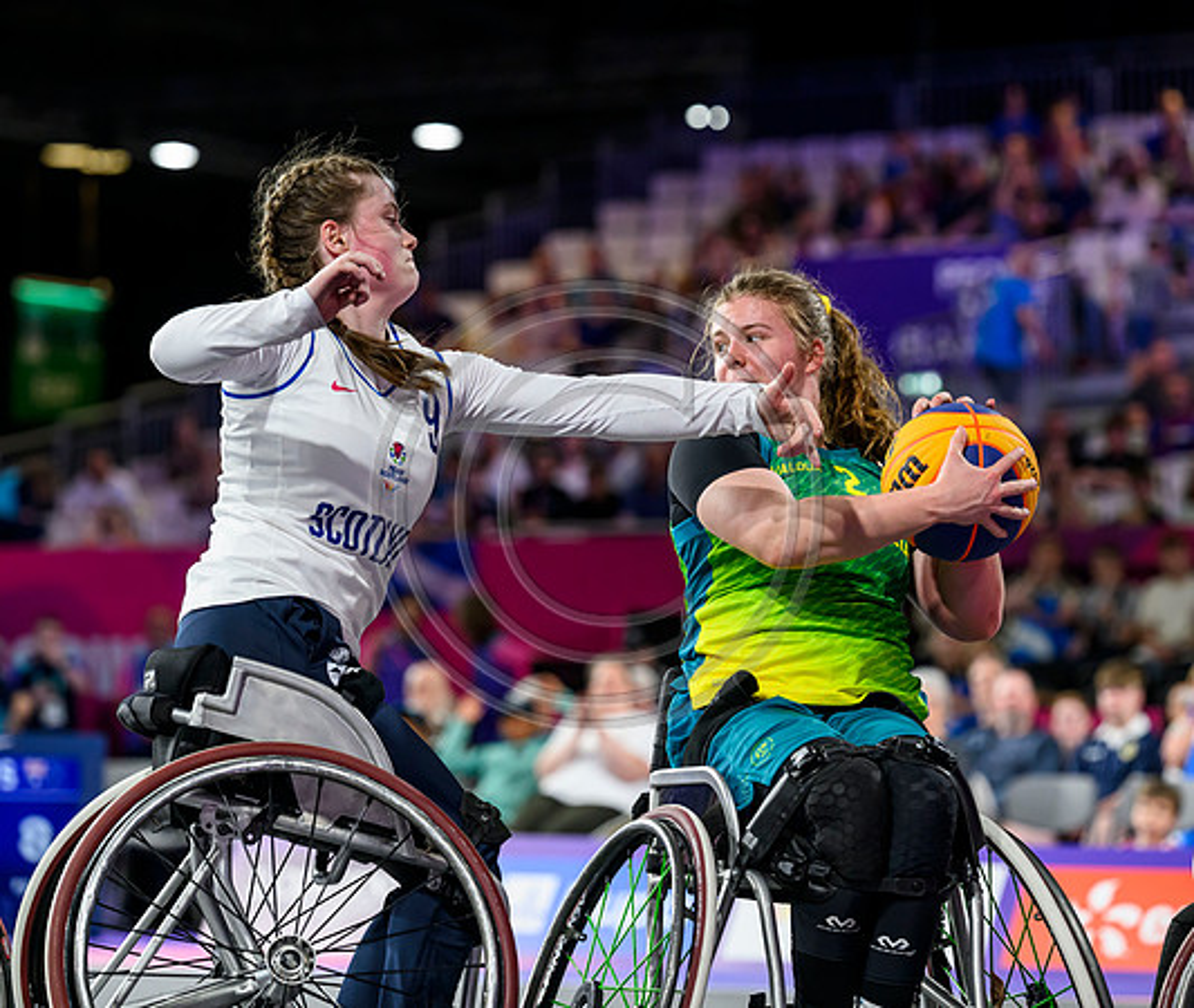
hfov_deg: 12.7
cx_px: 702
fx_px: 5354
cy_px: 473
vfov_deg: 10.8
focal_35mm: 148
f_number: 3.2
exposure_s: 1/1600
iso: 2500
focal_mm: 120
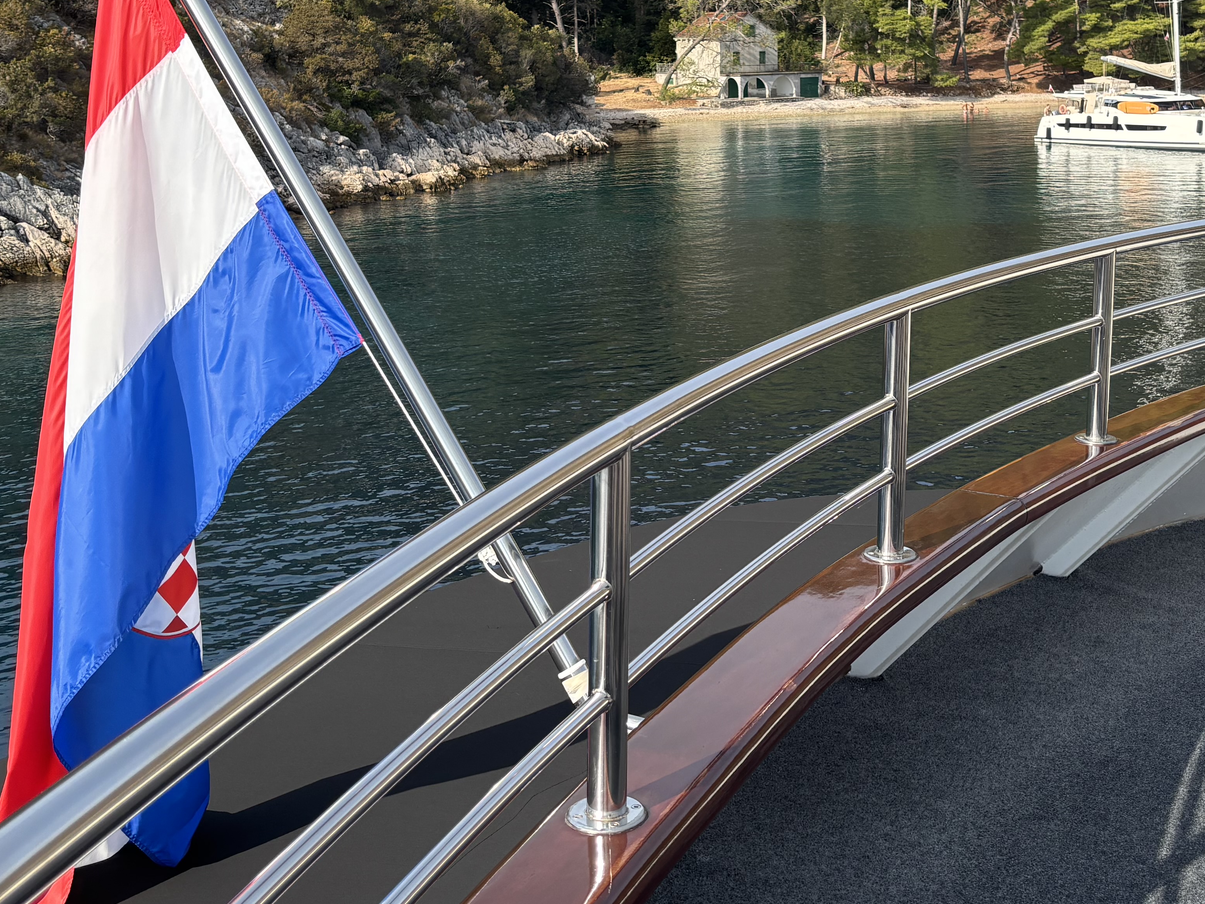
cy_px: 146
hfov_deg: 39.6
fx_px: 1671
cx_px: 687
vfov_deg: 29.4
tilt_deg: -4.1
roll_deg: +0.7
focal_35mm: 48
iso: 50
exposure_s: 1/1642
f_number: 1.6
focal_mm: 5.96
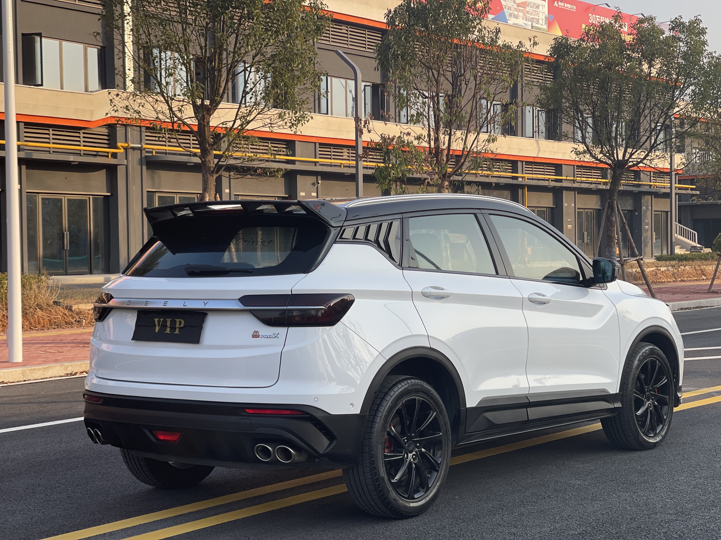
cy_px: 270
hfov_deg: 30.3
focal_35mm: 64
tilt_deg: -0.8
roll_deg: +1.0
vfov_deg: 22.9
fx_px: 1333
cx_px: 360
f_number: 2.2
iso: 32
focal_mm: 7.5
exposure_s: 1/506
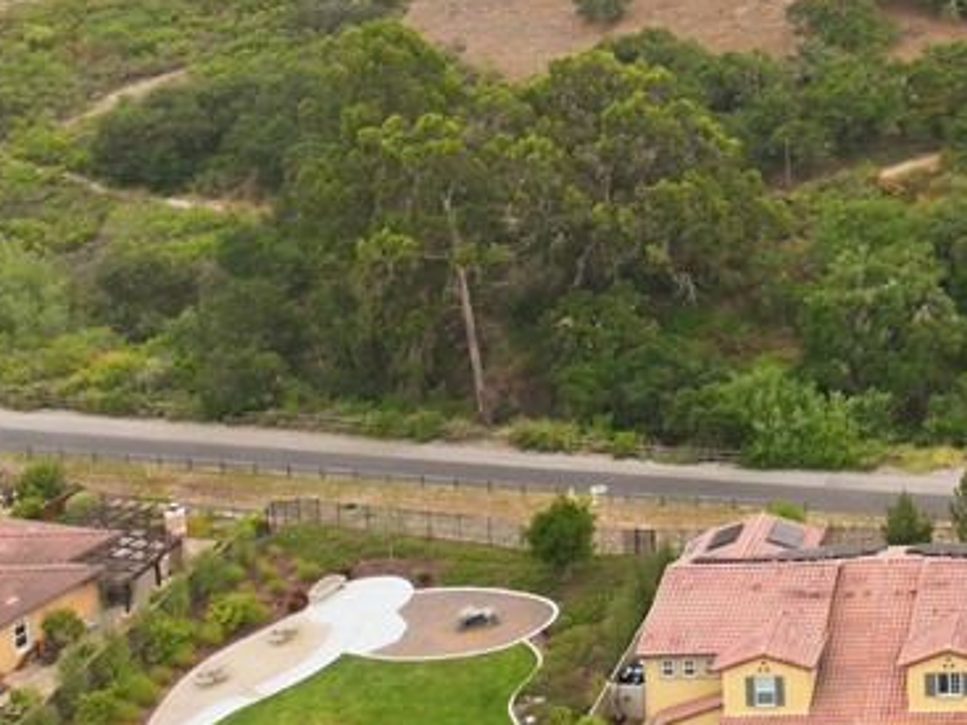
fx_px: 1871
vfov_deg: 20.7
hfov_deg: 24.6
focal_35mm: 67
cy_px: -96
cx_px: 1310
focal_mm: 12.3
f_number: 2.8
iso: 120
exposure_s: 1/1250
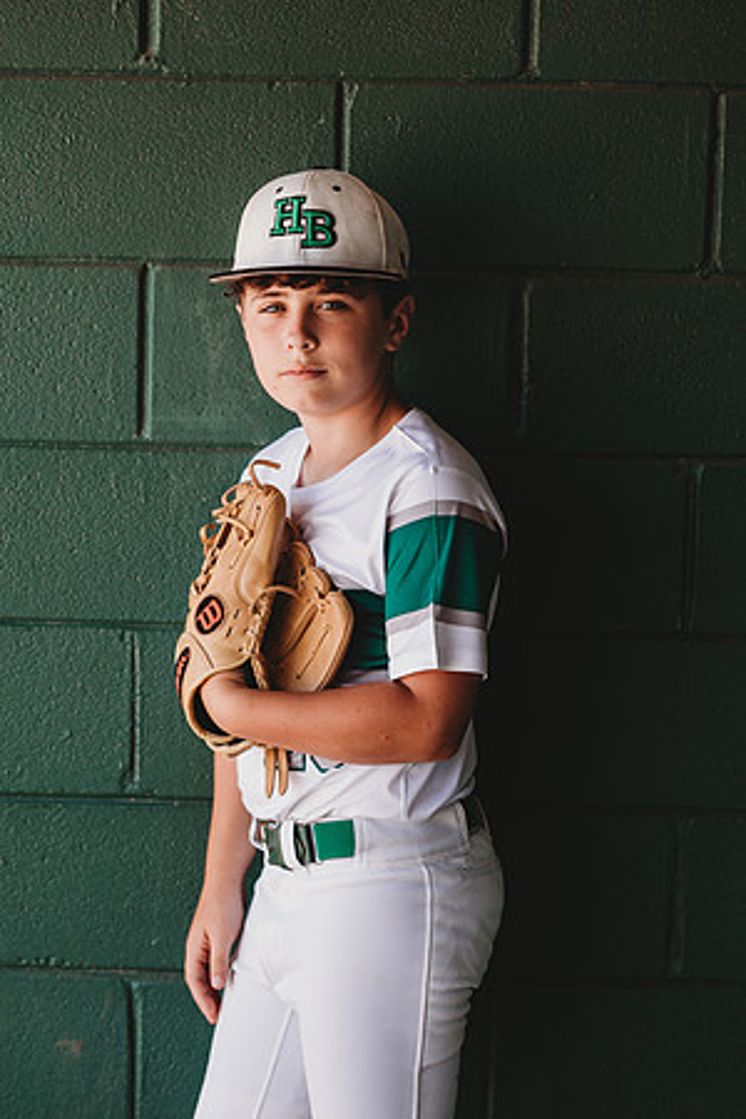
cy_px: 560
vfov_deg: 23.9
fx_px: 2642
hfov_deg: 16.1
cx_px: 373
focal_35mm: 85
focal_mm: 85
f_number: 2.8
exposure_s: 1/200
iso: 160
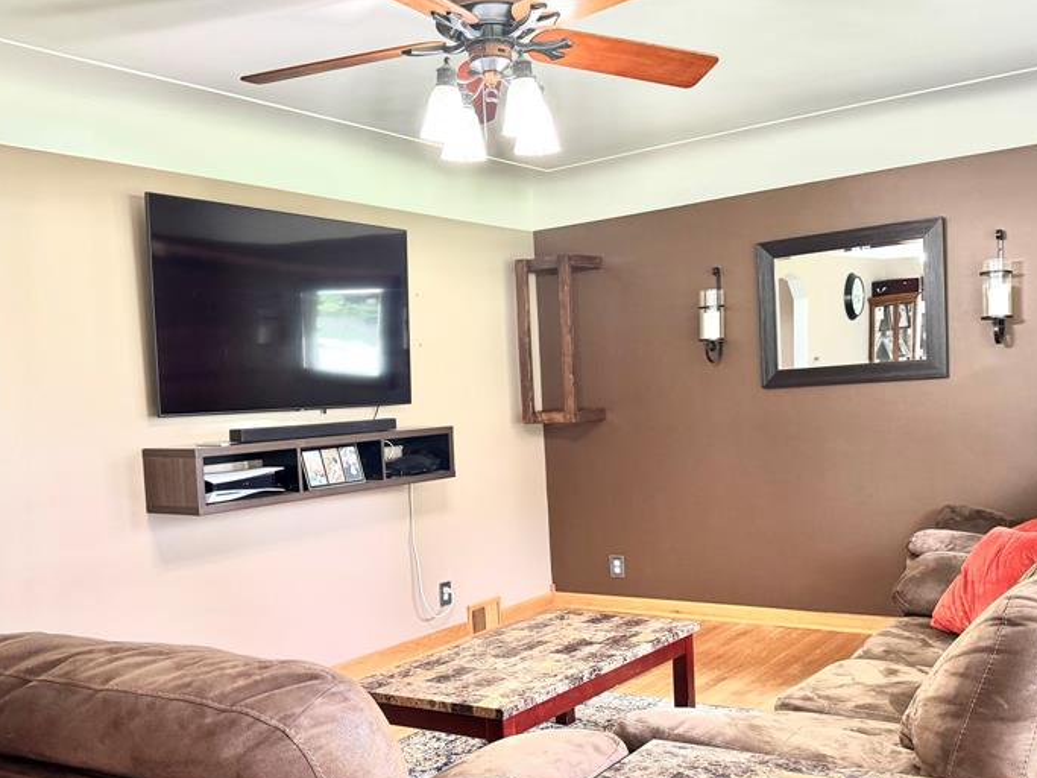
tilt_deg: -4.4
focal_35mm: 36
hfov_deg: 51.3
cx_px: 496
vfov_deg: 39.4
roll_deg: +3.5
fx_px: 1078
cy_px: 483
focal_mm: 6.76
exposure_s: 1/60
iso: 250
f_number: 1.78
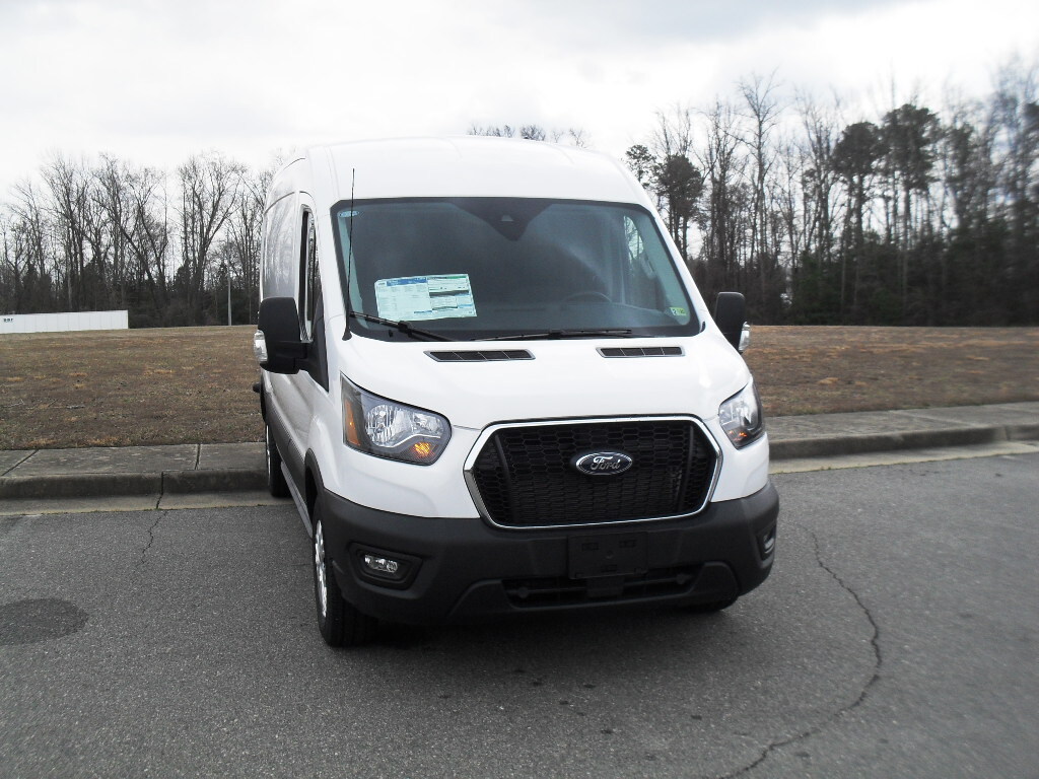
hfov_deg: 52.6
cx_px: 520
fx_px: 1051
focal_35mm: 35
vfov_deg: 40.7
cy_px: 390
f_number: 8.4
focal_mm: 6.3
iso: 100
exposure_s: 1/180
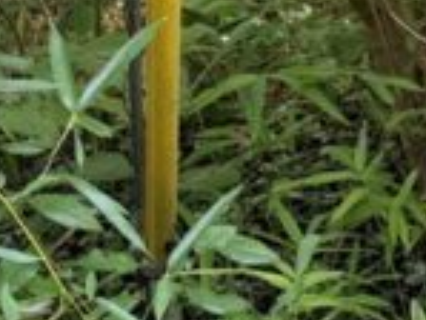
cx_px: 852
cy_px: 283
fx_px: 1589
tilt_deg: -34.2
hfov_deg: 13.2
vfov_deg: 11.4
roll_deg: +1.7
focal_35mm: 129
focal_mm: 6.76
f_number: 1.78
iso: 80
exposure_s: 1/121
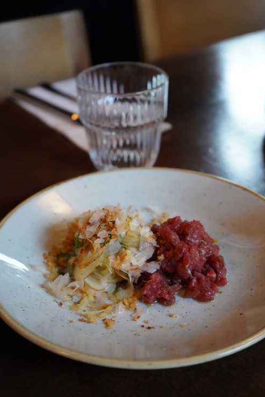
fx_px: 552
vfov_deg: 39.6
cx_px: 134
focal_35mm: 50
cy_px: 198
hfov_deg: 27.0
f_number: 4.5
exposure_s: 1/400
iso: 12800
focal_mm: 49
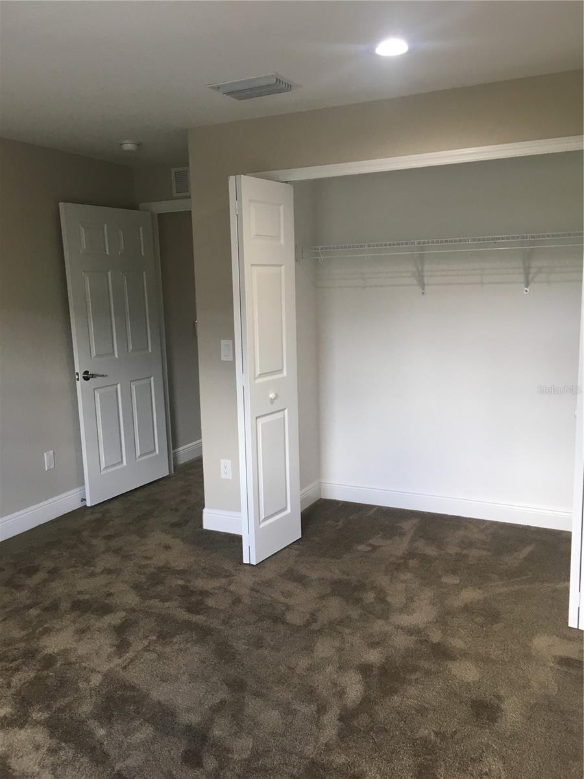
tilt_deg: -9.0
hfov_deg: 48.2
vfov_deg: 61.7
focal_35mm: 29
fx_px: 652
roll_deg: +1.0
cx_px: 292
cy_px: 390
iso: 50
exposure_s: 1/30
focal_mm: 4.15
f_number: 2.2
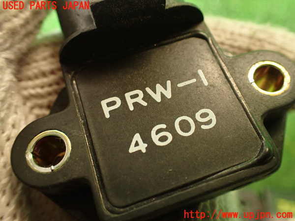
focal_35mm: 32
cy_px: 110
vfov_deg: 44.2
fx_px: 273
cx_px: 148
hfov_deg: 56.8
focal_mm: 5.79
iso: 320
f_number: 2.4
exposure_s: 1/30
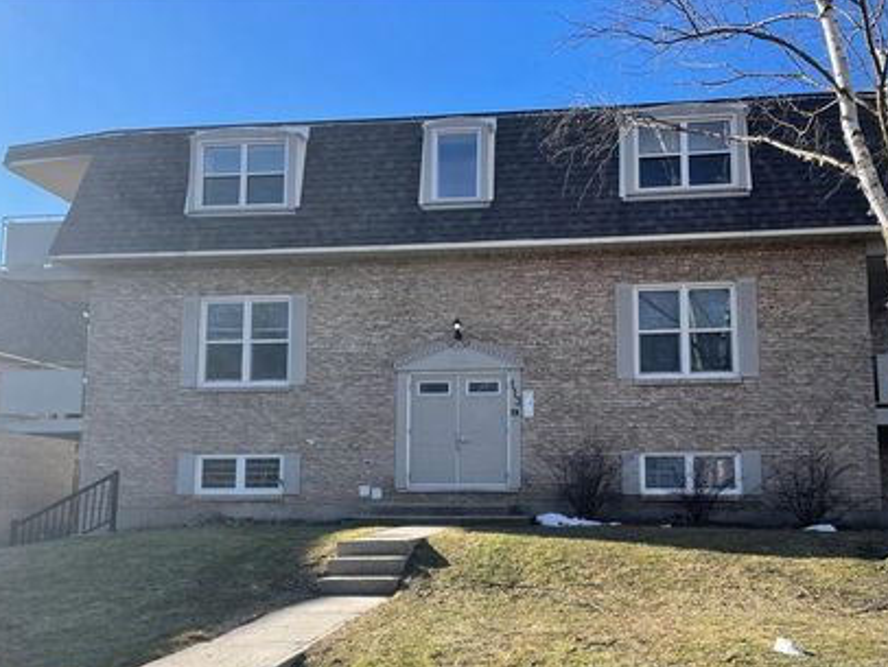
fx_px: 821
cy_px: 397
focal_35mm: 32
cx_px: 486
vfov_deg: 44.0
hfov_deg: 56.7
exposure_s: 1/1289
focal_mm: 4.2
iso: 32
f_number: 1.6
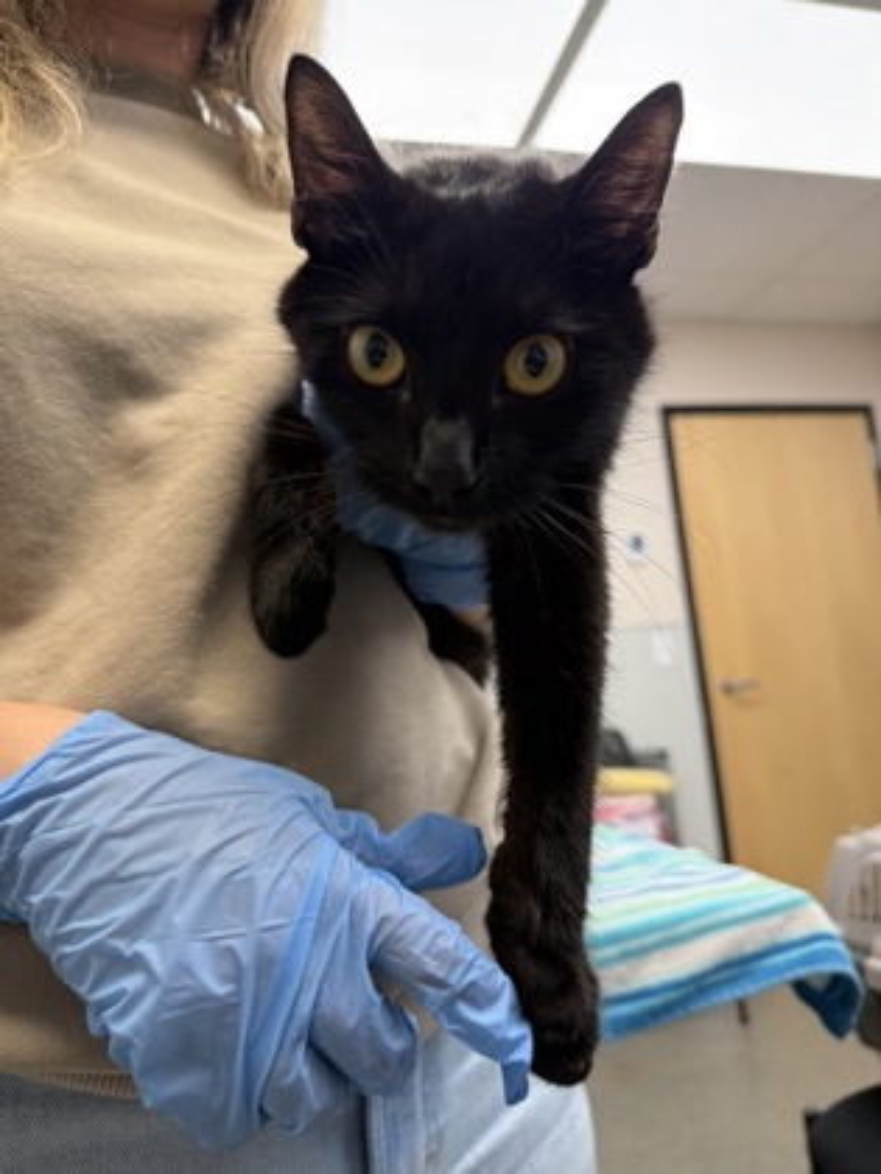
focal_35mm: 24
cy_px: 587
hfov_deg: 56.8
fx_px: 814
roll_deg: +3.5
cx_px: 440
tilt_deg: +7.2
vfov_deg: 71.6
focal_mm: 6.76
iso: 200
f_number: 1.78
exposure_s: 1/120
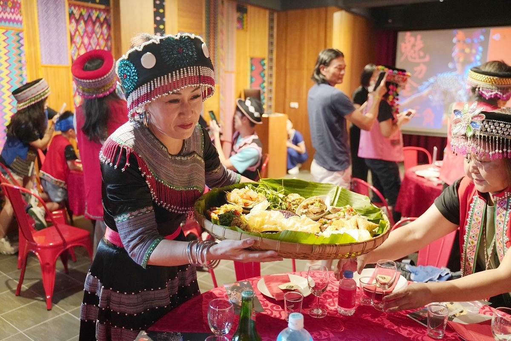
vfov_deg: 42.3
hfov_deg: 60.3
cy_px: 170
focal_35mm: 31
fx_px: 440
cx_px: 256
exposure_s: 1/160
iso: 5000
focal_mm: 31
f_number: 2.8
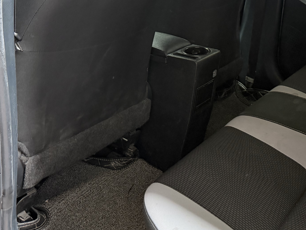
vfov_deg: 28.1
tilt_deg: -12.5
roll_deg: -0.6
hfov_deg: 37.4
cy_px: 28
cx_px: 225
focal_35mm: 50
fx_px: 442
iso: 500
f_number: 1.78
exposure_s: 1/60
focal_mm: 6.76
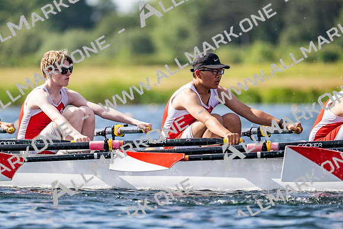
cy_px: 114
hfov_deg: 5.2
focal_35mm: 400
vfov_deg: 3.4
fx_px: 3812
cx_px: 172
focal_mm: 400
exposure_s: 1/2500
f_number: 4.5
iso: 280
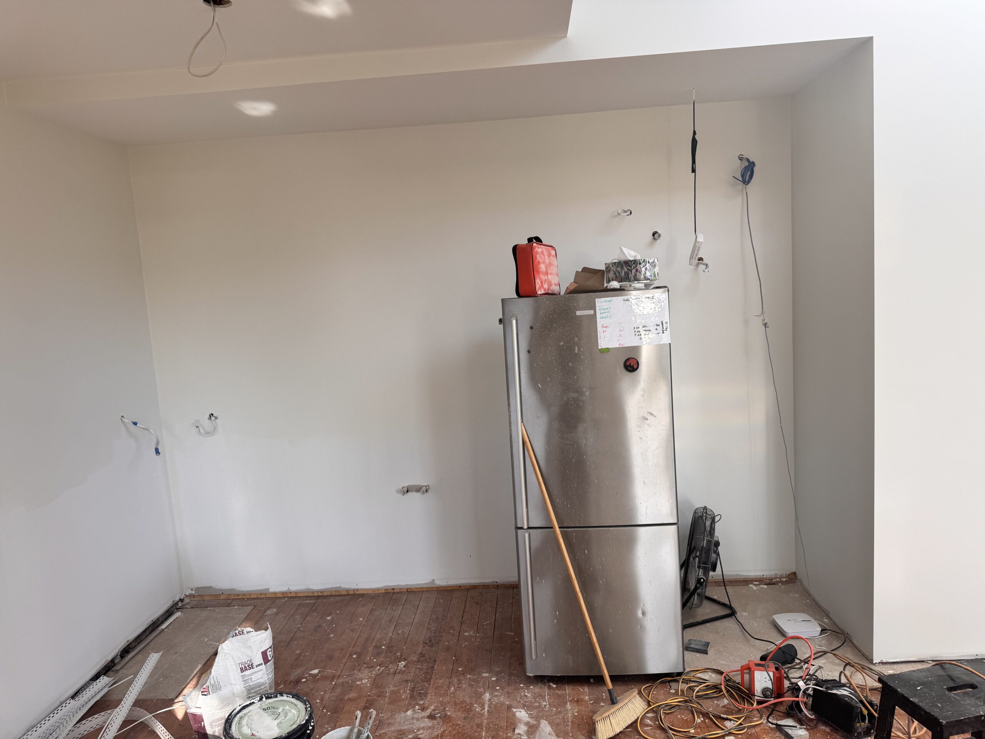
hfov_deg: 71.6
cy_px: 370
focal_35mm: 24
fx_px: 683
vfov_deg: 56.8
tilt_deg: -6.1
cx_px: 492
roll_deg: +3.6
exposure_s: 1/252
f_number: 1.78
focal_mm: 6.76
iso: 64
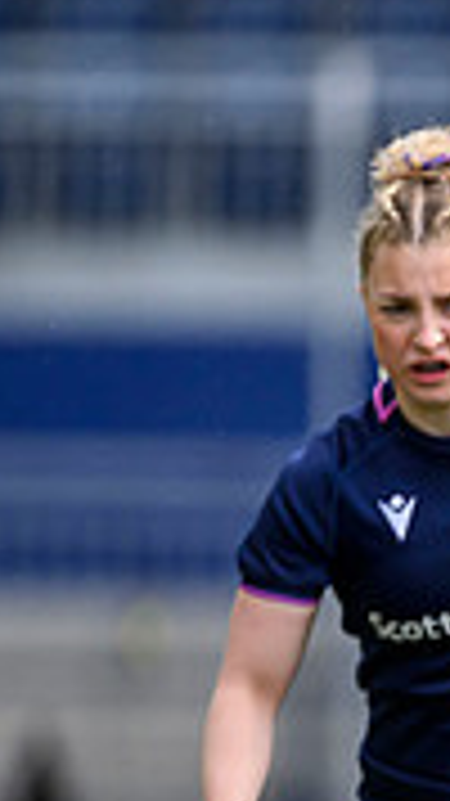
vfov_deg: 1.1
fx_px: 40980
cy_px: 787
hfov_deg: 0.6
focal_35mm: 1930
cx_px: 1680
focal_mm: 400
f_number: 3.2
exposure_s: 1/3200
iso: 500
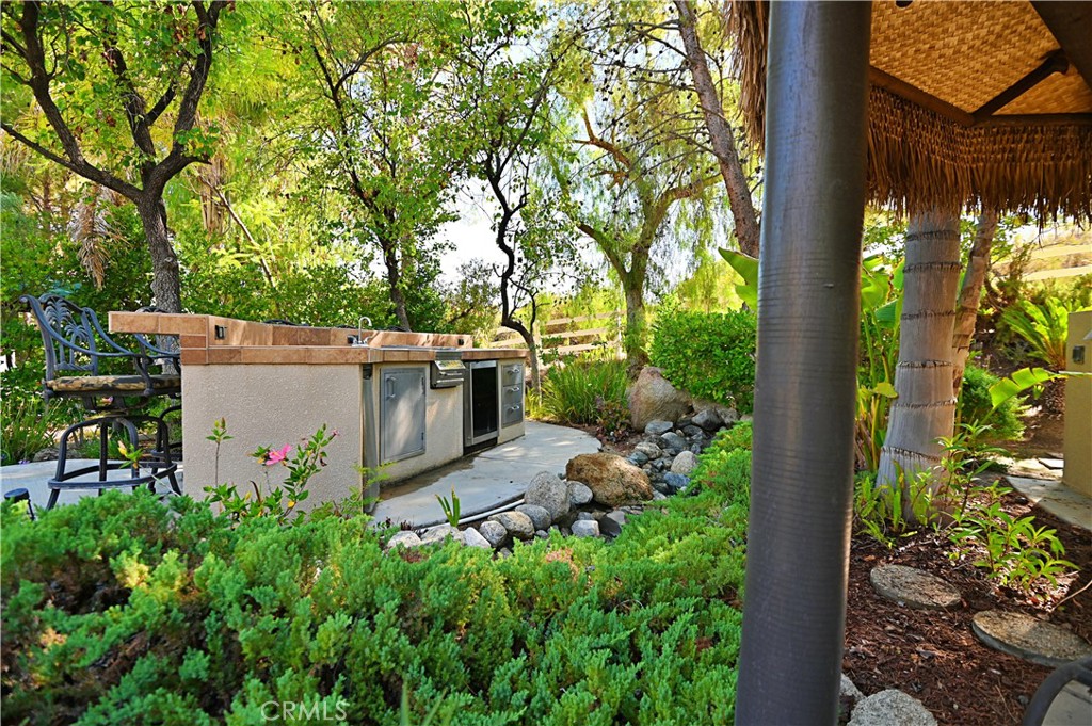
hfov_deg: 96.8
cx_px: 546
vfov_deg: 73.7
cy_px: 363
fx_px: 485
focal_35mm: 16
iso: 200
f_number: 4.5
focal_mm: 16
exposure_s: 1/250
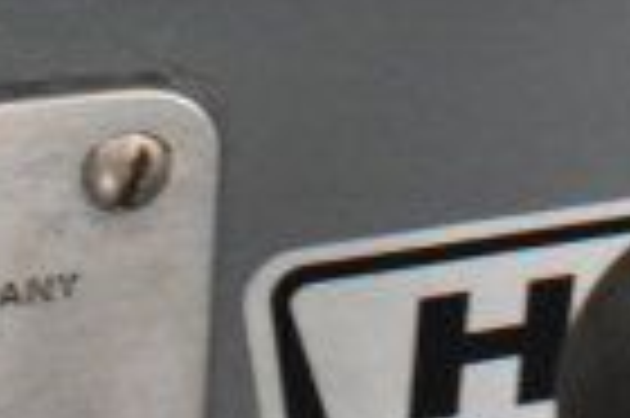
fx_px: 2517
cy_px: -438
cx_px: 378
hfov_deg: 14.3
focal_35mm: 144
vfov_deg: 8.9
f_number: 7.1
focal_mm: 22
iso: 6400
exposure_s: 1/200
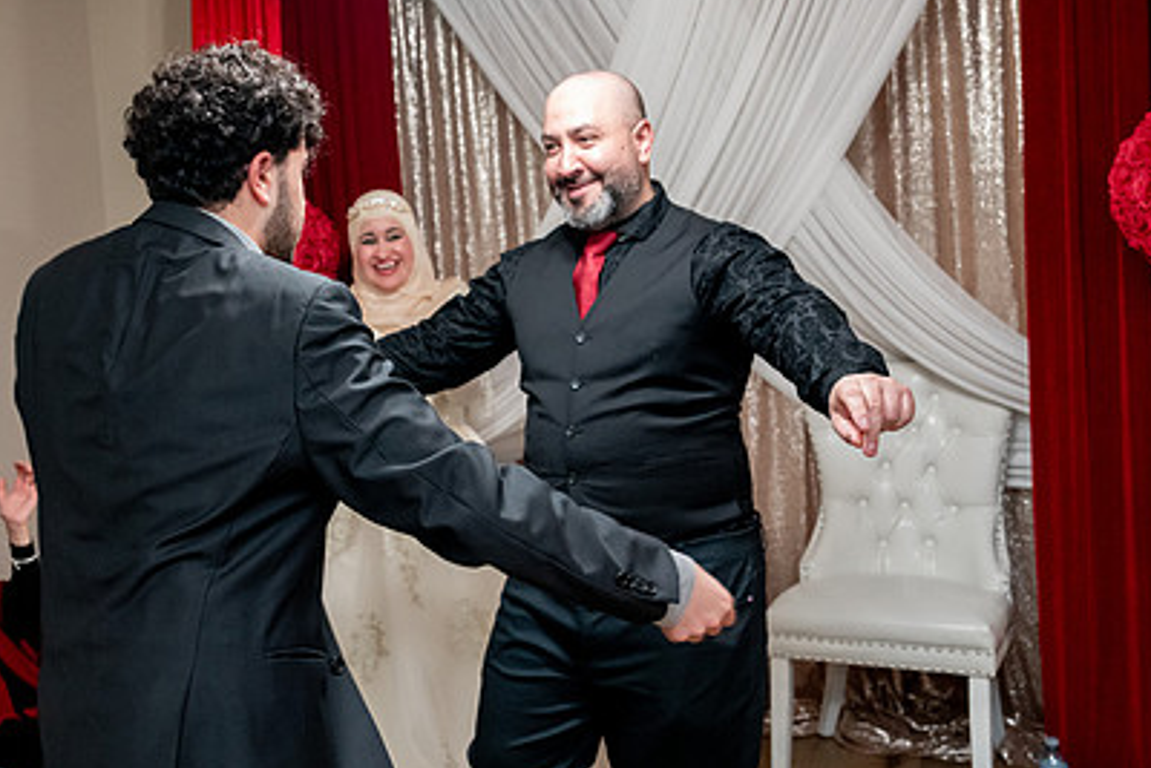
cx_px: 391
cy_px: 349
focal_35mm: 42
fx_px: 1343
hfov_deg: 45.7
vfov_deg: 31.9
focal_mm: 29
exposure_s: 1/160
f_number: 4
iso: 6400
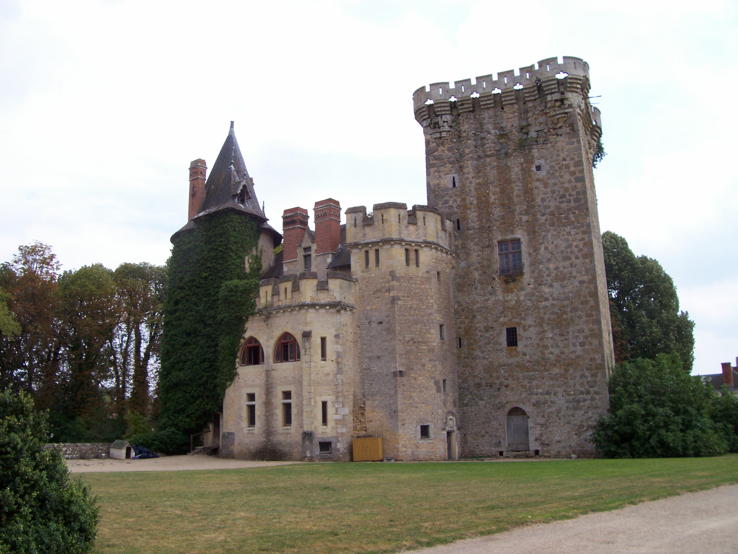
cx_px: 369
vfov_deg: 41.8
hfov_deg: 54.0
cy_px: 277
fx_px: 725
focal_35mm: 34
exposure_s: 1/336
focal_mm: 5.6
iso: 80
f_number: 5.1
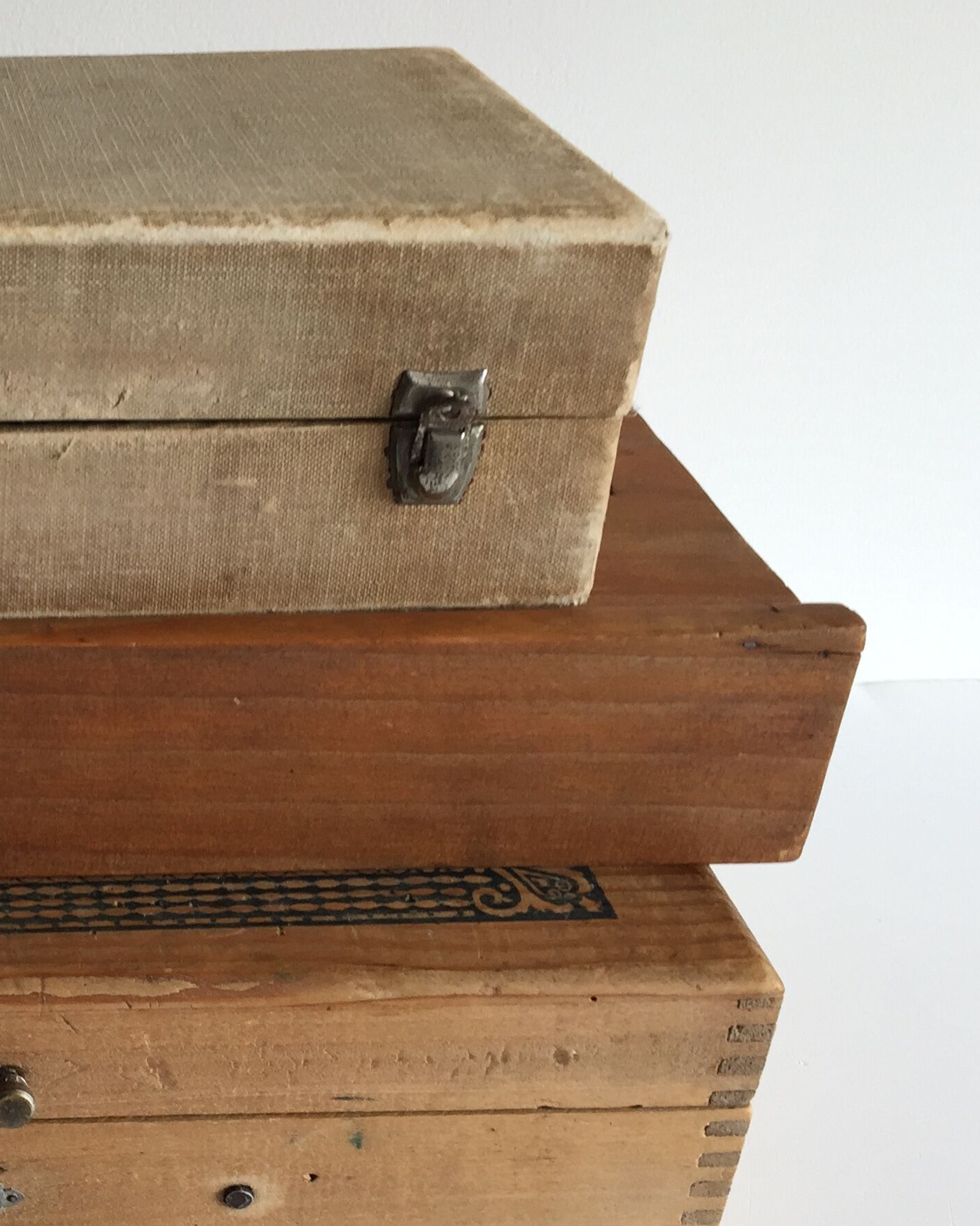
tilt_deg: -30.0
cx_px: -74
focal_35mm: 52
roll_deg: +0.2
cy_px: 679
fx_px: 1886
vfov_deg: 36.0
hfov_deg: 27.0
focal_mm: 4.15
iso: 50
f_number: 2.2
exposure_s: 1/100
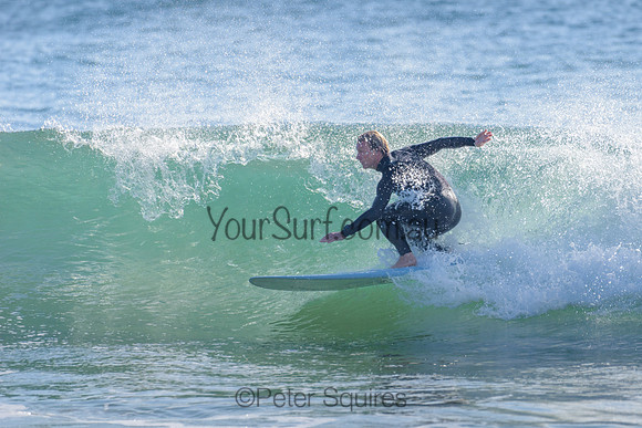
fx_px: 10934
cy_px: 182
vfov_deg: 2.2
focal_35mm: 613
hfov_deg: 3.4
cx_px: 394
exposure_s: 1/2000
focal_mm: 500
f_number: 5.6
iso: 180
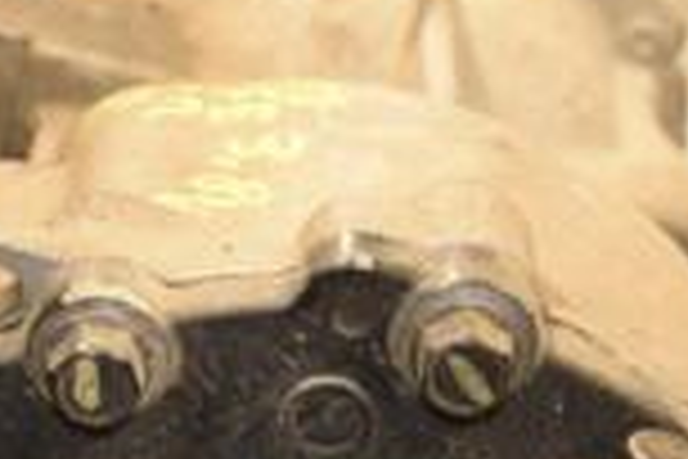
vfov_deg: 5.8
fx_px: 4510
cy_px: 544
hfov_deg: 8.7
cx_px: 220
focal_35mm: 236
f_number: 4.8
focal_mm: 40
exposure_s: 1/160
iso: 800
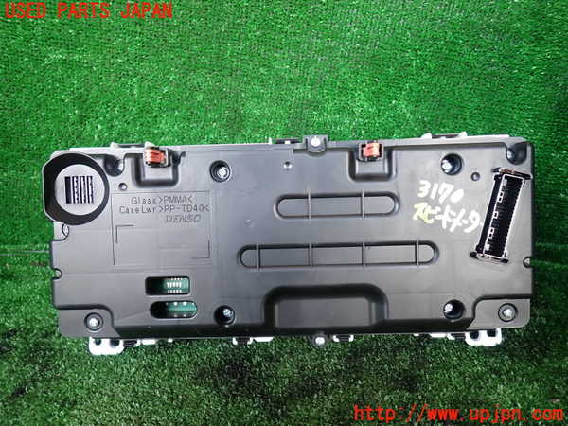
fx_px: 410
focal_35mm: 25
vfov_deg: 54.9
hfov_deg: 69.4
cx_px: 284
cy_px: 213
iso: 125
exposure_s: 1/60
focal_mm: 4.5
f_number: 2
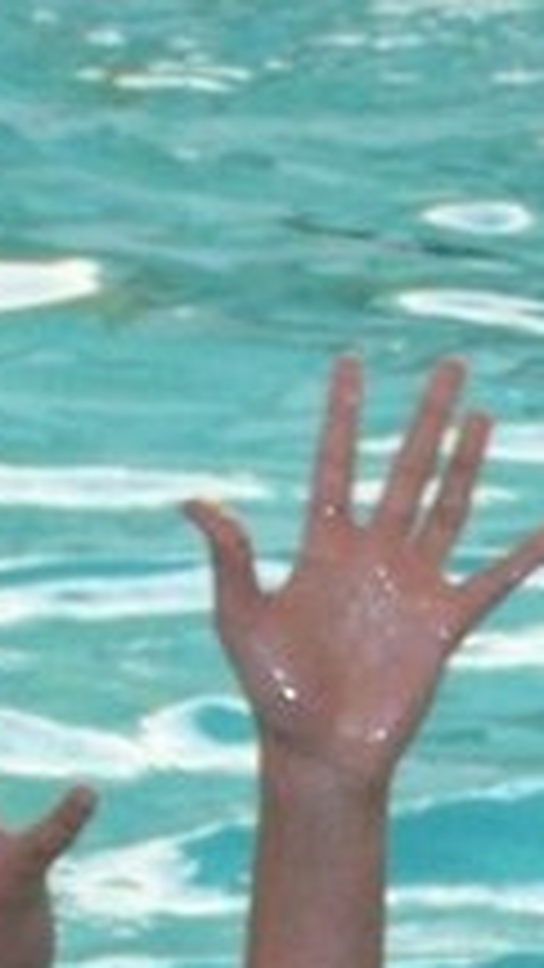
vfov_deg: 5.5
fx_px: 9997
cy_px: 932
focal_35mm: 390
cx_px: 1227
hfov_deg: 3.1
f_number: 3.2
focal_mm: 12.4
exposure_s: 1/200
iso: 160
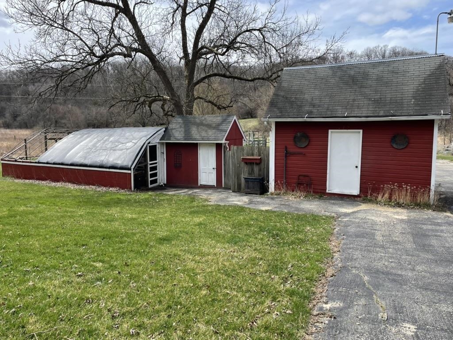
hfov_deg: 67.3
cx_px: 226
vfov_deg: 53.1
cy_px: 170
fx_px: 340
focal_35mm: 26
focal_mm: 4.2
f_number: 1.6
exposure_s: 1/2020
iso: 32
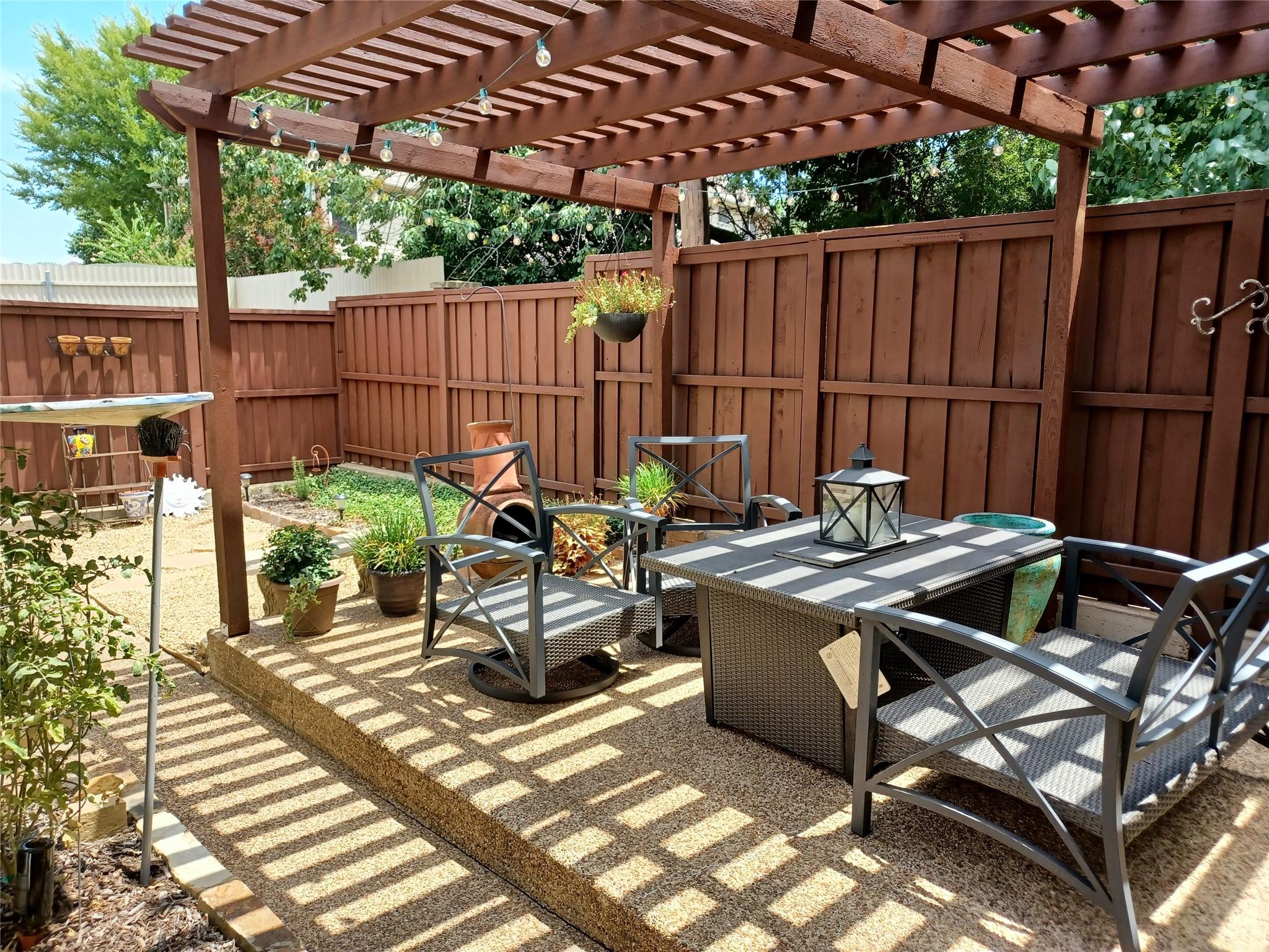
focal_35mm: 25
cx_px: 634
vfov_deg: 54.9
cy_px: 476
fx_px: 916
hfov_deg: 69.4
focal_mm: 4.6
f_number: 1.8
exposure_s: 1/133
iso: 32
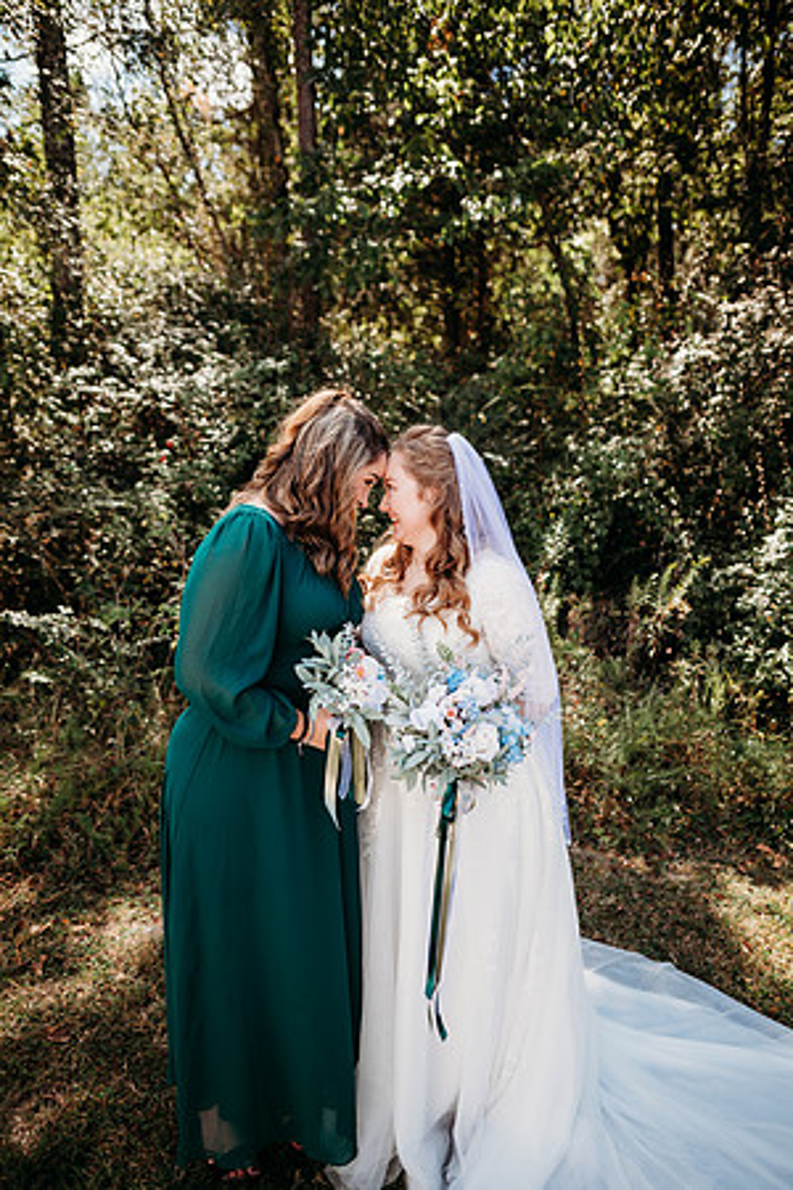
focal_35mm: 24
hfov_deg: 53.1
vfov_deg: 73.7
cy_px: 595
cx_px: 396
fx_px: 793
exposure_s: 1/800
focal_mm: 24
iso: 100
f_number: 2.2
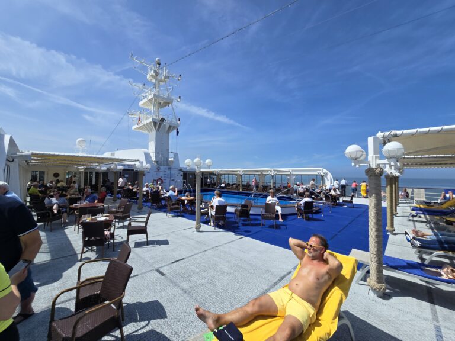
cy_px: 170
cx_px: 228
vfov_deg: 89.9
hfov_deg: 106.2
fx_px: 171
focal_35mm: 13
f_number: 2.2
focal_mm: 2.2
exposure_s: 1/3778
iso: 50
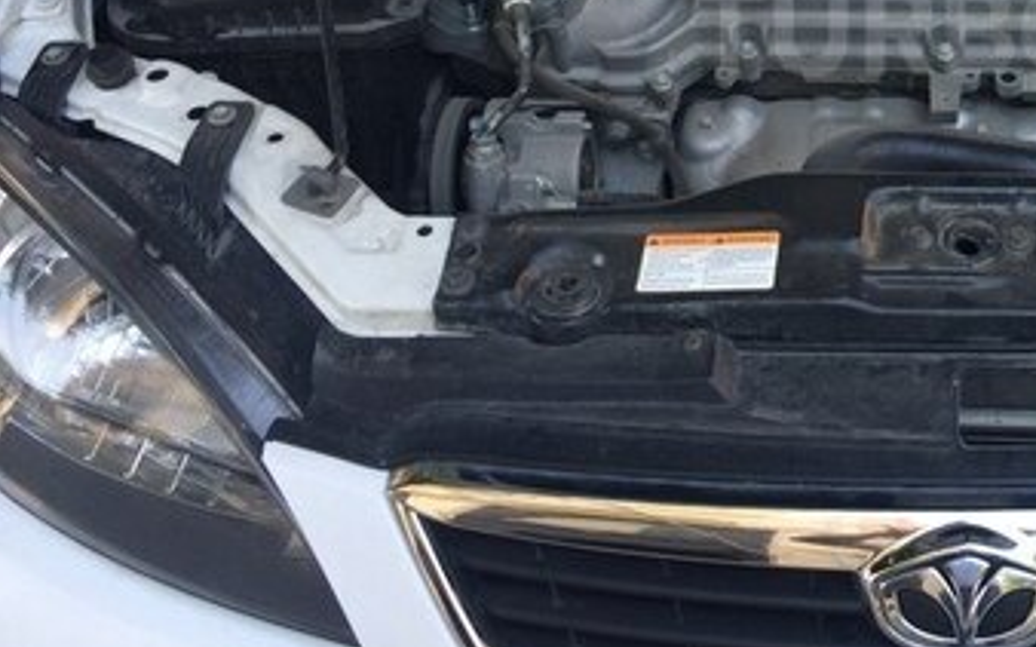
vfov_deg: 21.0
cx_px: 1008
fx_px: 1693
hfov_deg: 31.7
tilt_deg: -37.5
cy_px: 29
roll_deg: +1.6
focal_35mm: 60
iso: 32
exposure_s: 1/146
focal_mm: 4.15
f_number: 2.2
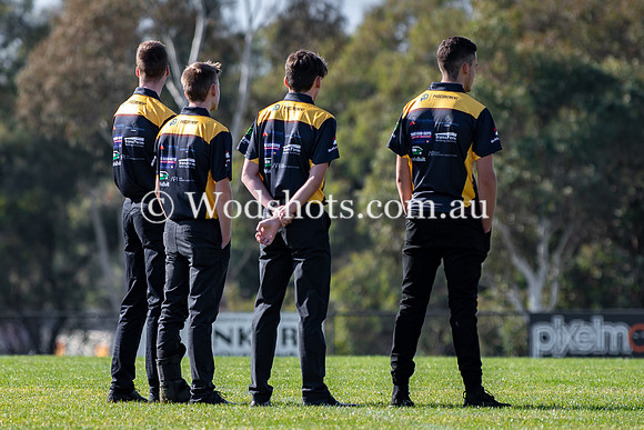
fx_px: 10021
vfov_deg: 2.5
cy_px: 237
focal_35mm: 560
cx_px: 282
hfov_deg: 3.7
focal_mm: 190
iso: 100
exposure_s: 1/1000
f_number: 2.8
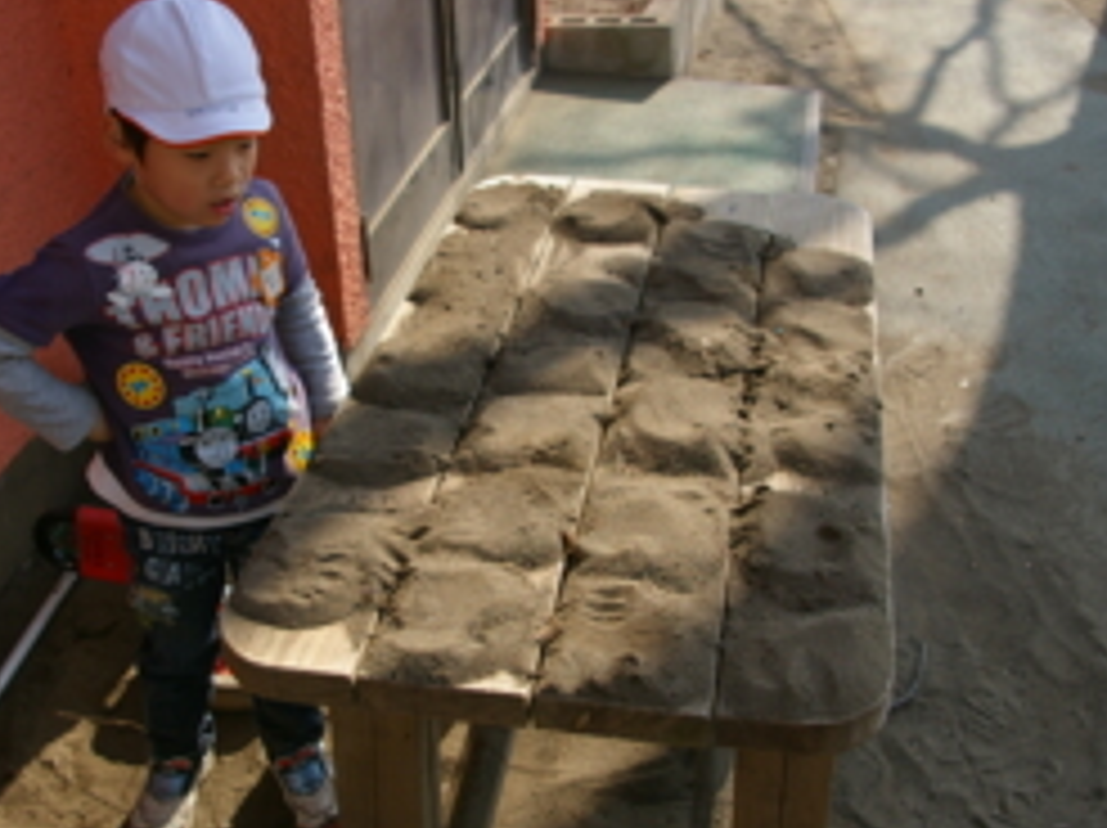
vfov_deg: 30.8
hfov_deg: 40.4
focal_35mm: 47
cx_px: 477
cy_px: 407
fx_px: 1502
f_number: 4.5
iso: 200
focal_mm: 20
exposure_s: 1/350
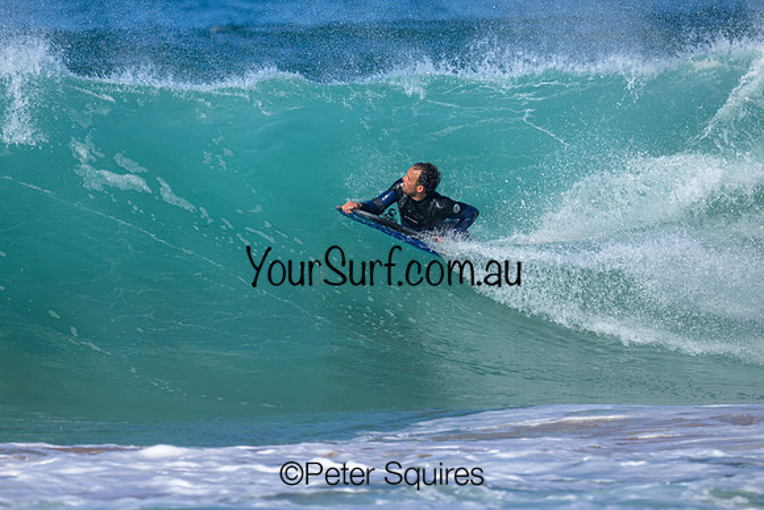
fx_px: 18862
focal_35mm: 889
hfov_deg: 2.3
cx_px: 349
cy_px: 254
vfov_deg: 1.5
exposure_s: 1/2000
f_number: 6.3
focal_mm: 800
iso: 280
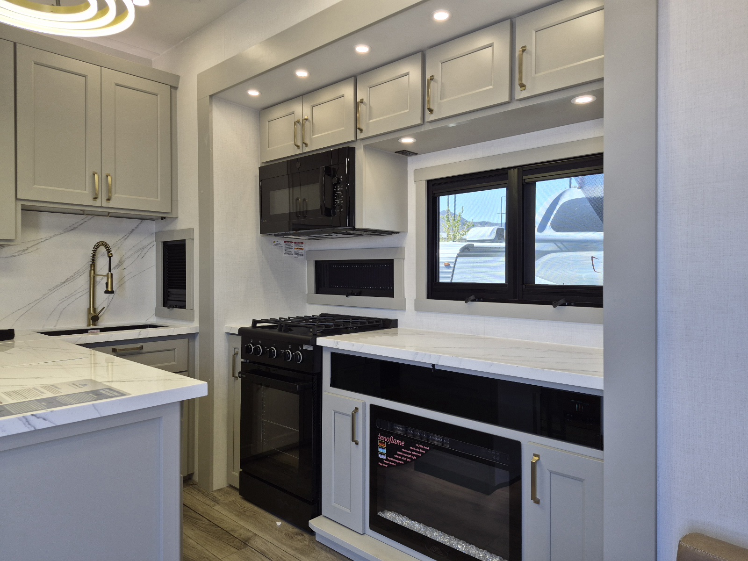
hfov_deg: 73.9
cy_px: 280
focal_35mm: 23
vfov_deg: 58.9
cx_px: 374
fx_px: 497
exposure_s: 1/182
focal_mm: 5.4
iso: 50
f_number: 1.8
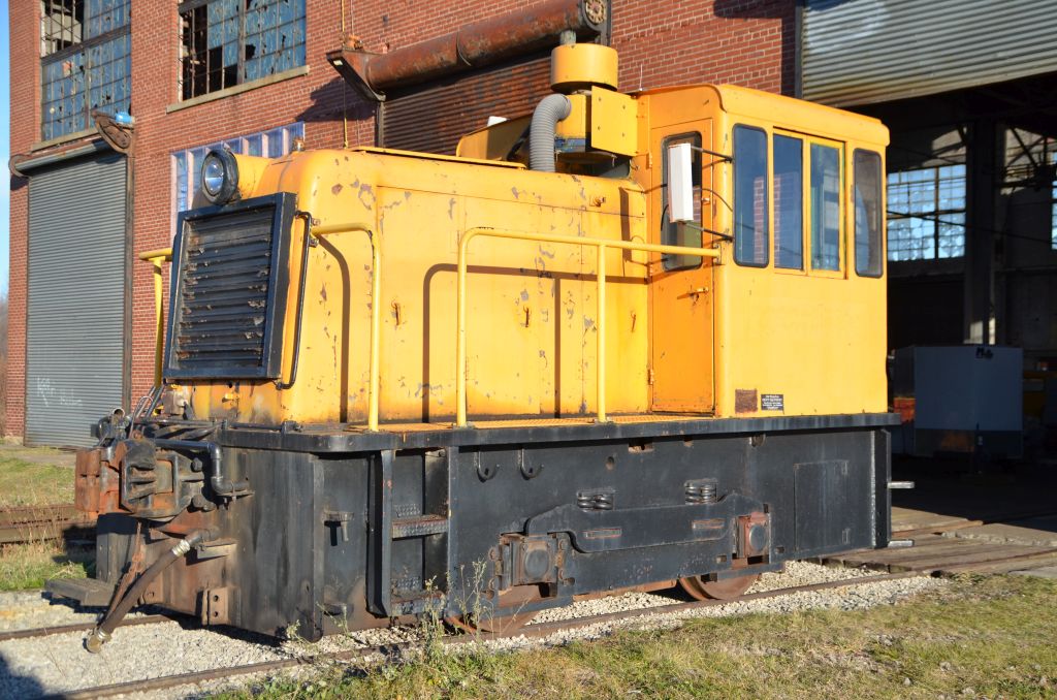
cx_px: 528
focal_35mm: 42
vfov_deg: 31.7
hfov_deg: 46.5
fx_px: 1230
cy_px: 350
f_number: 4
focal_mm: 28
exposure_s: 1/2000
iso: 400
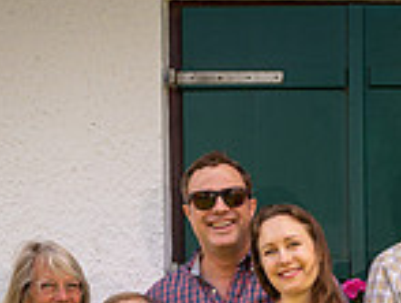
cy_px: 513
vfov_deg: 12.1
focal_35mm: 115
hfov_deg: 16.6
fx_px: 1335
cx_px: 420
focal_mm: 30
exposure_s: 1/200
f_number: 9
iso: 250
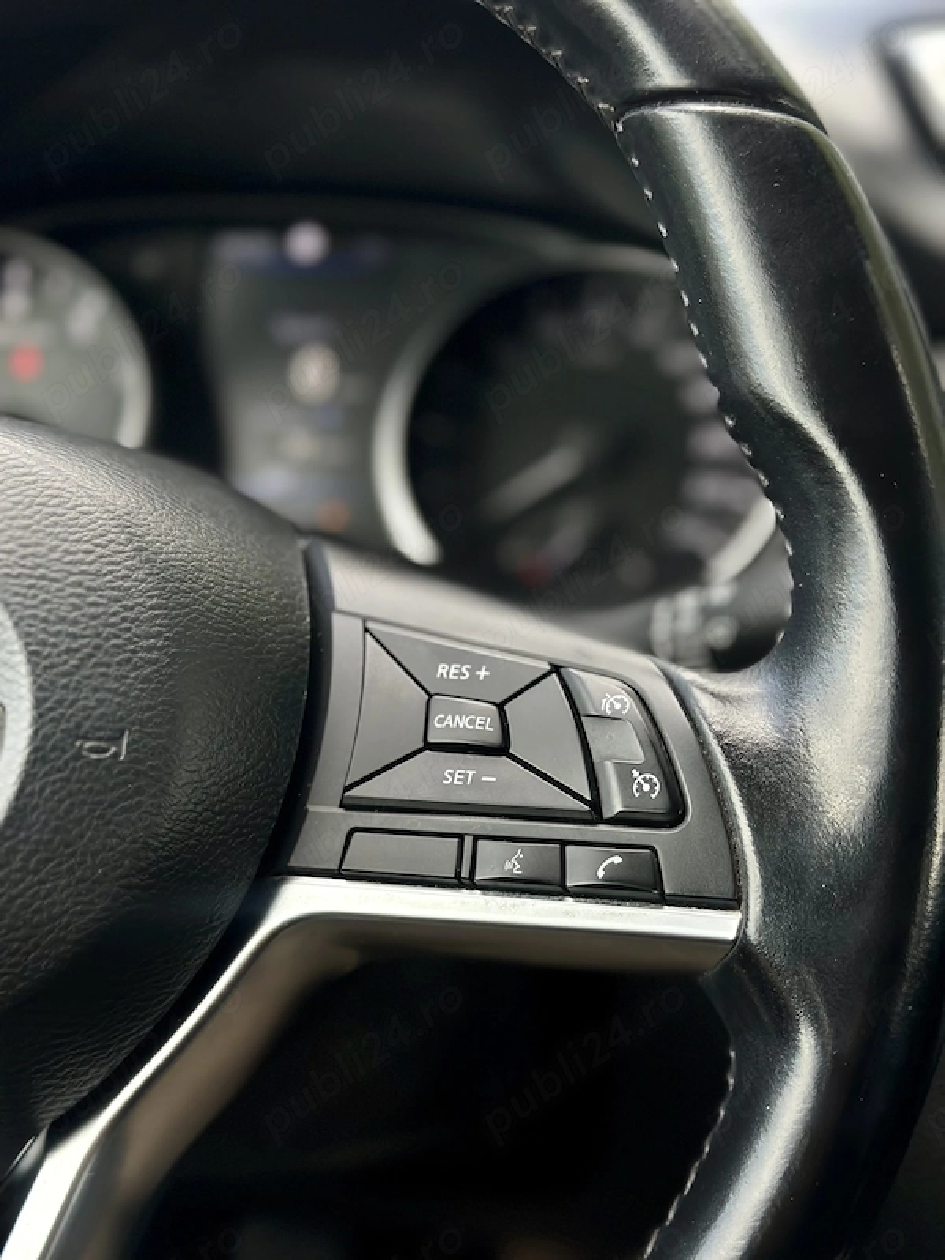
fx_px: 1747
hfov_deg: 30.3
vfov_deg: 39.7
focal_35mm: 48
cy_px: 630
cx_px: 472
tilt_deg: -22.4
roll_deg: -1.3
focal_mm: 6.86
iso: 80
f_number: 1.78
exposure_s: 1/446
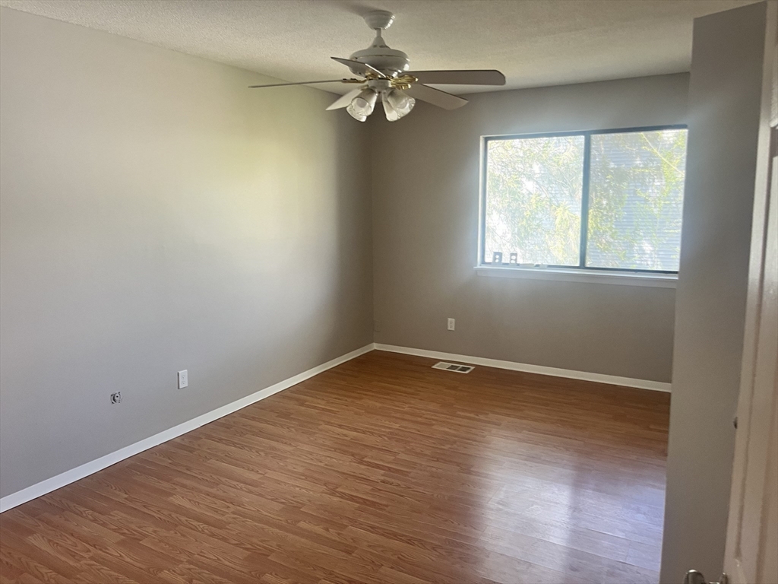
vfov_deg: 53.1
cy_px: 292
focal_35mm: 26
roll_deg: +1.2
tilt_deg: -8.4
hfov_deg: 67.3
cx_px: 389
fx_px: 584
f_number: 1.6
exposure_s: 1/60
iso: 100
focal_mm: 5.1
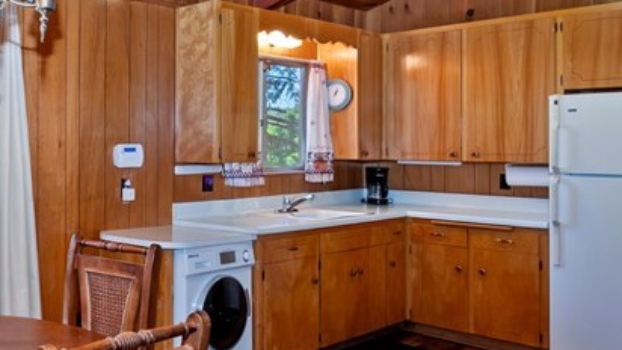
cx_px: 17
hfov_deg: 44.7
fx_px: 643
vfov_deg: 30.4
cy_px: 147
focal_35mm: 39
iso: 400
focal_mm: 15
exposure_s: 1/20
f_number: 8
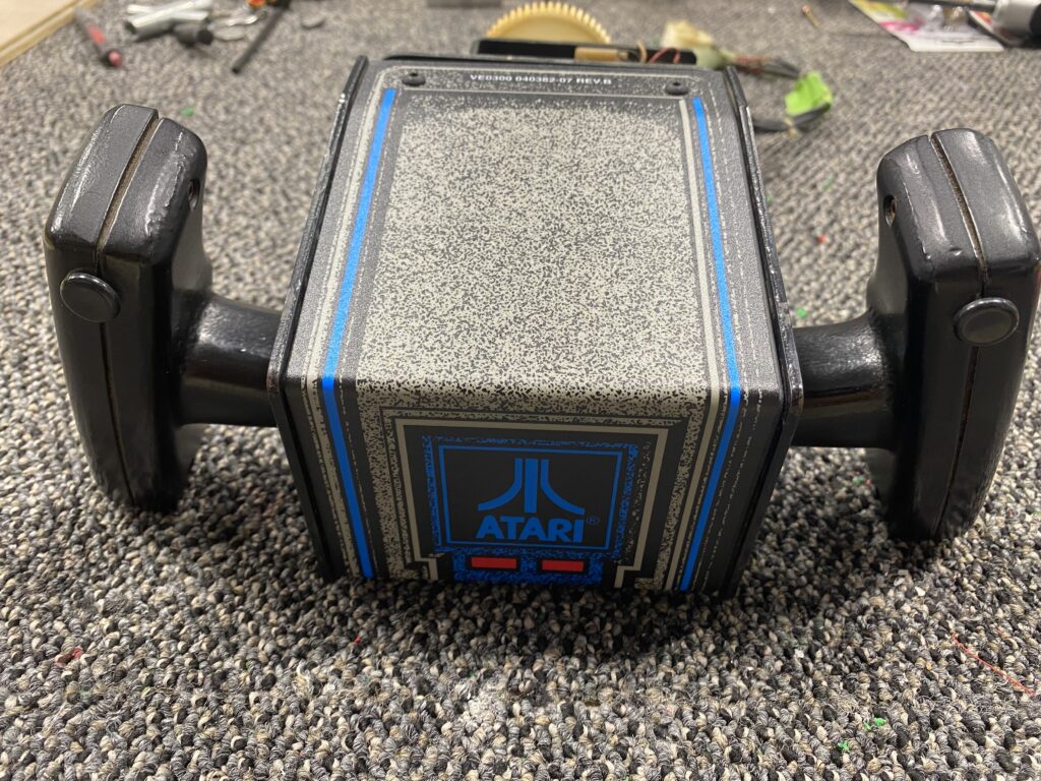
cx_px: 520
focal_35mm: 26
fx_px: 782
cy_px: 390
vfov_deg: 53.1
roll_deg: -1.9
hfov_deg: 67.3
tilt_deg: -38.9
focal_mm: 4.25
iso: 100
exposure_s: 1/60
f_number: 1.8
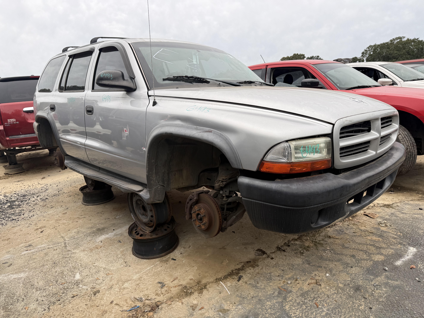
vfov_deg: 56.8
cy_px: 159
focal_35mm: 24
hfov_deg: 71.6
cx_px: 212
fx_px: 294
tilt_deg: -9.6
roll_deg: +4.4
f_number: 1.78
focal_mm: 6.76
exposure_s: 1/898
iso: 80
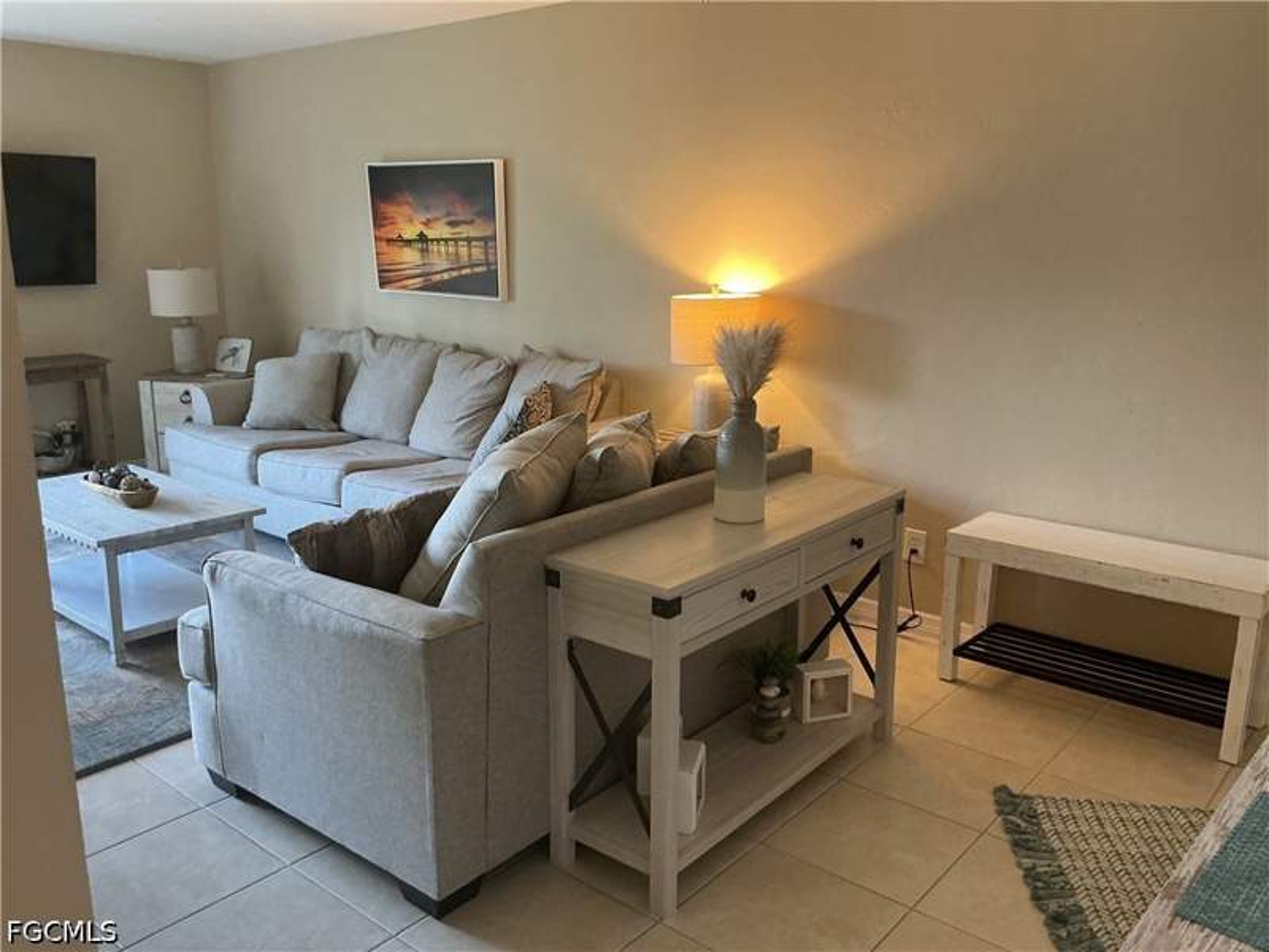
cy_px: 476
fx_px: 1063
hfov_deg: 61.7
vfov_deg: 48.2
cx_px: 634
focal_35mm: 29
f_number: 1.8
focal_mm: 3
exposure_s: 1/60
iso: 160
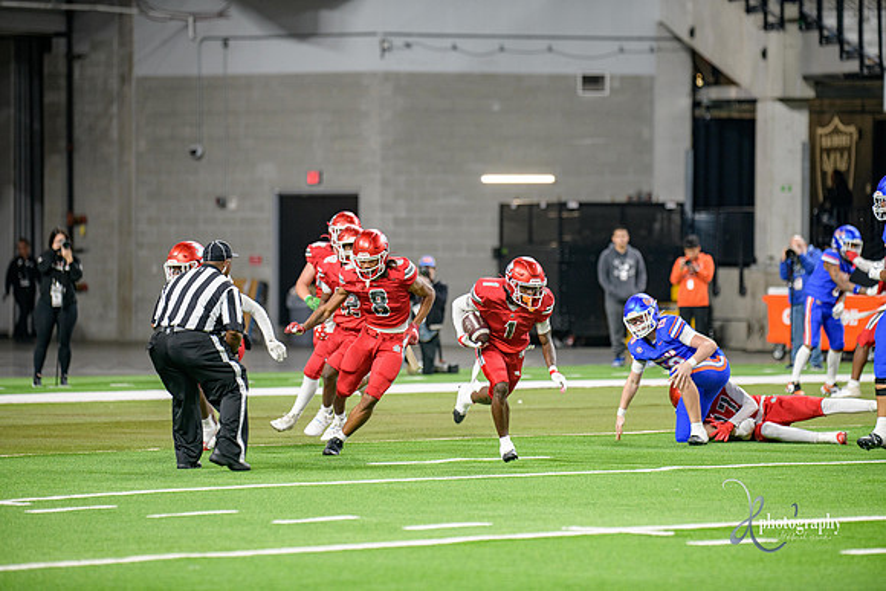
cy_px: 296
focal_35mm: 220
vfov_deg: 6.2
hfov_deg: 9.4
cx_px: 443
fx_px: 5415
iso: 1000
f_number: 2.8
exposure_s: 1/400
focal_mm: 220
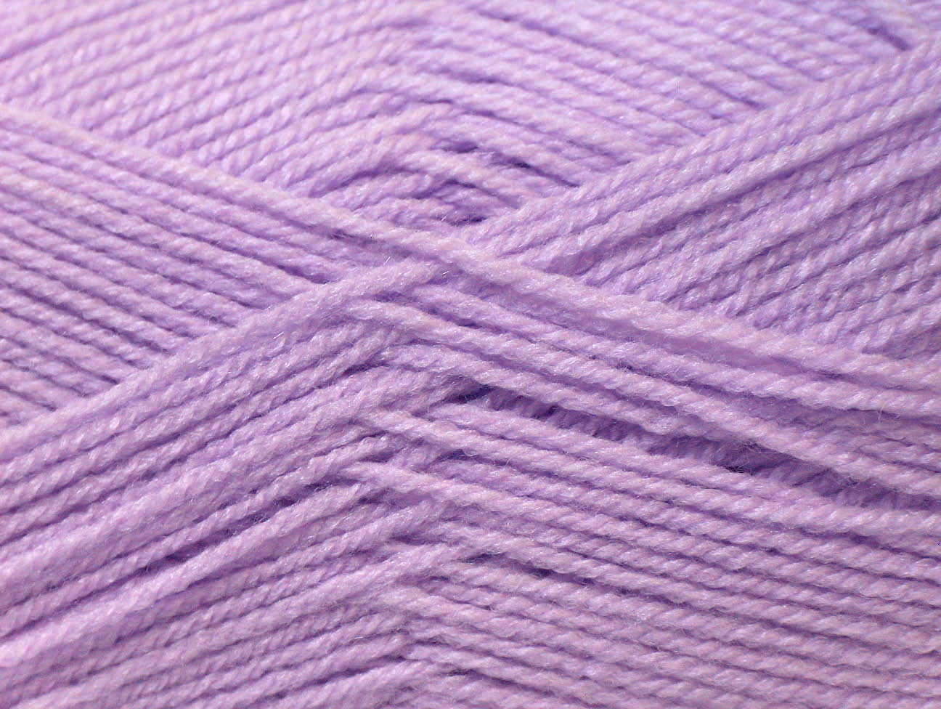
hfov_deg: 16.9
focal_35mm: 116
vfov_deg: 12.8
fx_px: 3158
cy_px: 354
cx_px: 470
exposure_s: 1/35.4
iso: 200
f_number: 3
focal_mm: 23.76
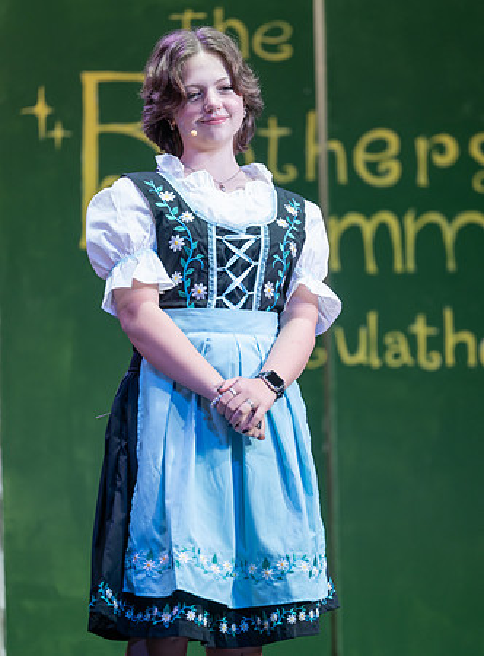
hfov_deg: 5.0
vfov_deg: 6.8
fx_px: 5552
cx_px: 285
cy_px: 328
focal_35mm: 295
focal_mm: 200
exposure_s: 1/250
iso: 500
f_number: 2.8
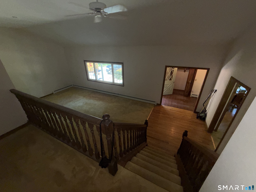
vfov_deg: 85.7
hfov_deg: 102.1
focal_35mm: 14
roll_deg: +1.6
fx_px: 104
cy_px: 96
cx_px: 128
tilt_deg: -26.2
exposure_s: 1/60
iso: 125
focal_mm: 2.22
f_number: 2.2
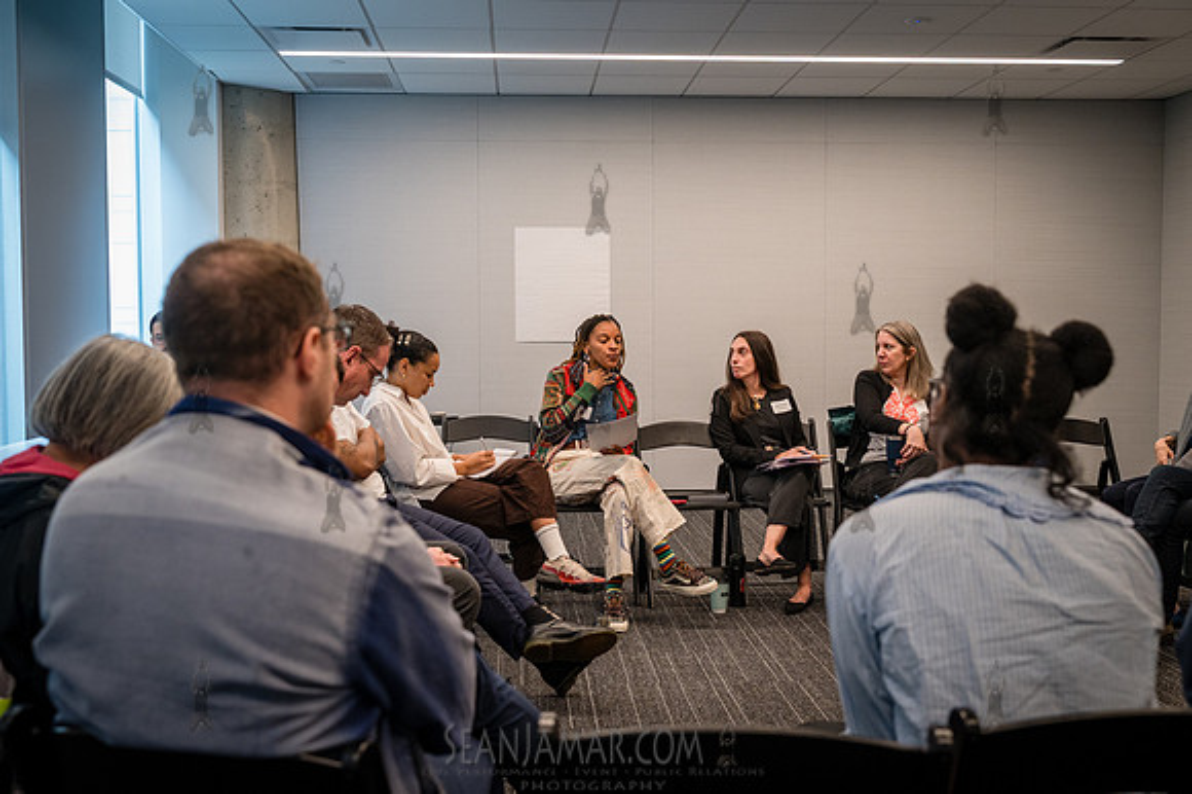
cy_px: 397
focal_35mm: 39
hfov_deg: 49.5
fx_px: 1294
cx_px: 596
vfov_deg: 34.1
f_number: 4
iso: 2000
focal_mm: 37
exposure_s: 1/200
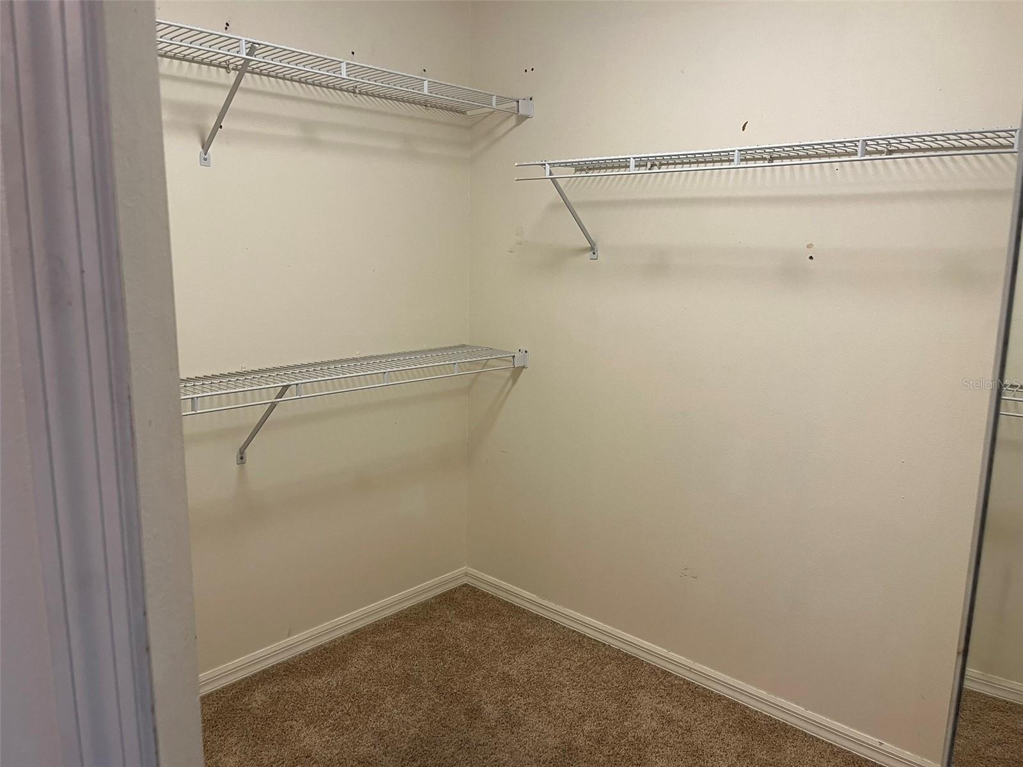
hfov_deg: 67.3
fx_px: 768
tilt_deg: -10.5
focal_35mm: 26
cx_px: 512
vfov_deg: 53.1
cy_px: 384
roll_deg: +0.2
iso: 80
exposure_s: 1/60
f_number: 1.6
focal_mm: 5.1
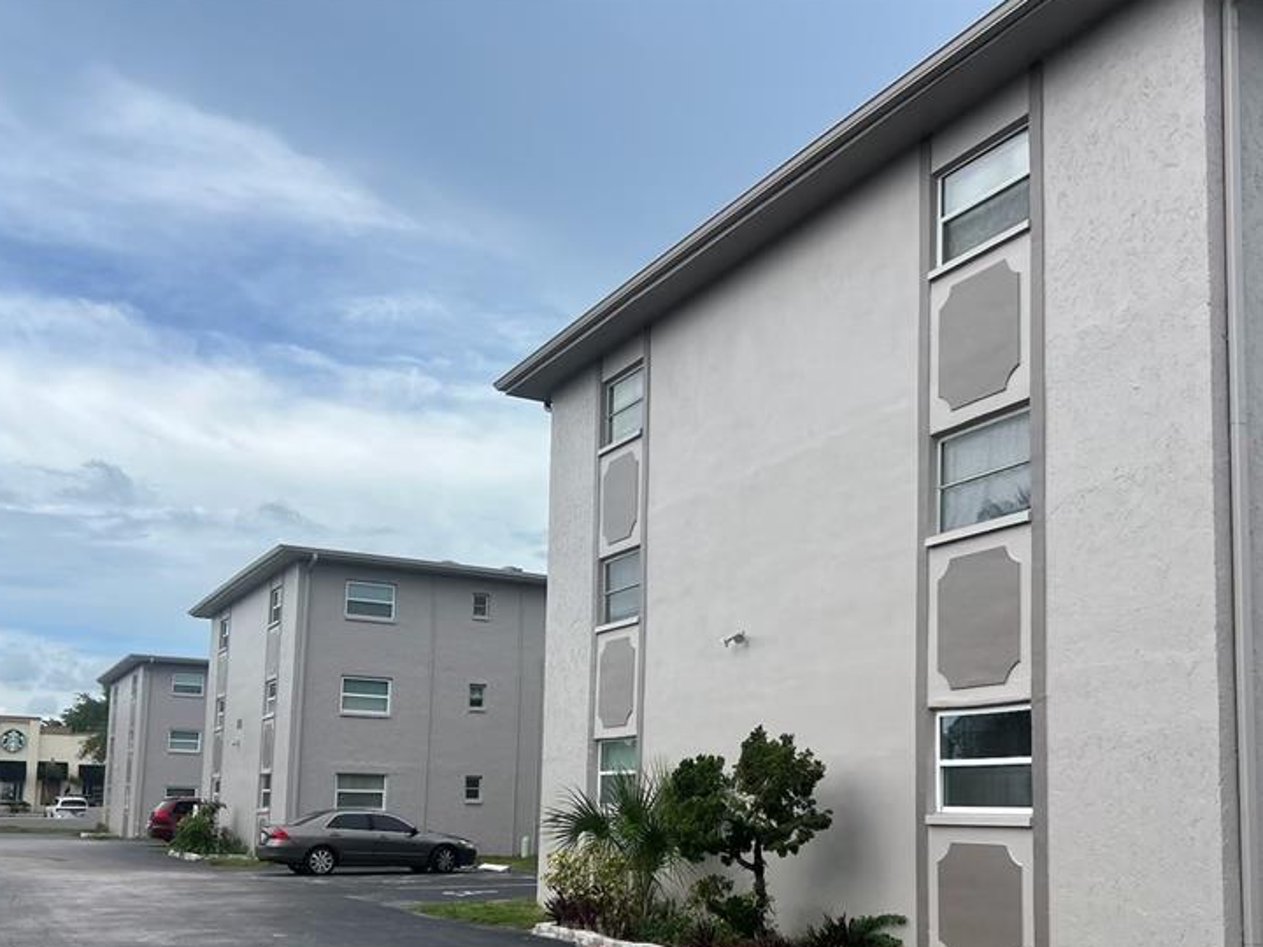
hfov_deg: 50.0
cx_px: 709
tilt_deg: +6.3
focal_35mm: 37
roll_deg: -1.4
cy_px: 663
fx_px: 1350
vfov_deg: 38.0
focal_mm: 5.7
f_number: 1.5
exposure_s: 1/4274
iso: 50
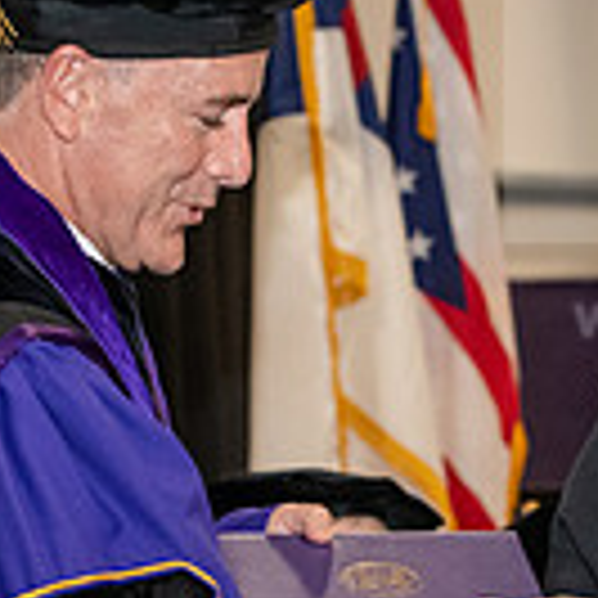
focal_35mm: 260
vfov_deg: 6.7
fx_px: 5082
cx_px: 369
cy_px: 411
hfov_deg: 6.7
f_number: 5
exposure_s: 1/200
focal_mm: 70
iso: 2500
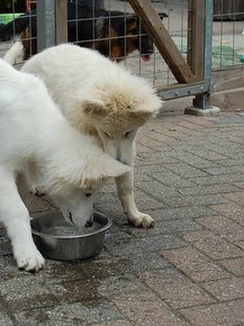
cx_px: 22
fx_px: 405
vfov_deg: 43.9
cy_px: 169
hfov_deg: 31.9
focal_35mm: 43
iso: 200
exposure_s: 1/1000
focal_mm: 18
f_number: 4
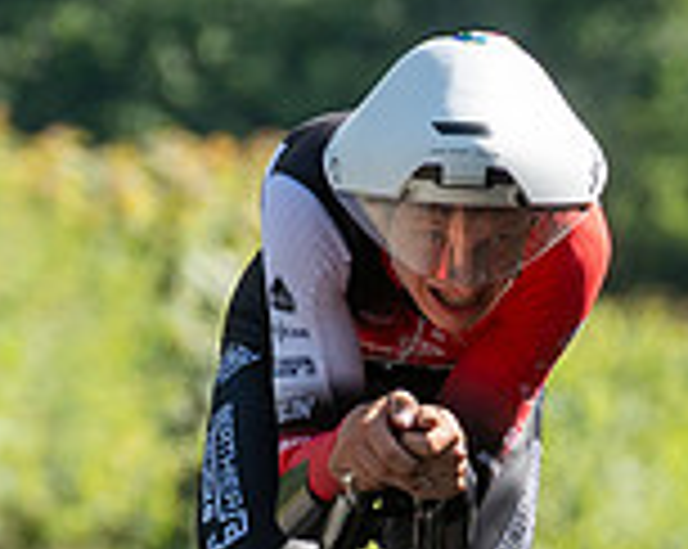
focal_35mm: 1356
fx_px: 27576
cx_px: 378
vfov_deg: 1.1
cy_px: 854
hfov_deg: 1.4
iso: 400
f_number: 4
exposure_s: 1/1000
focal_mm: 200
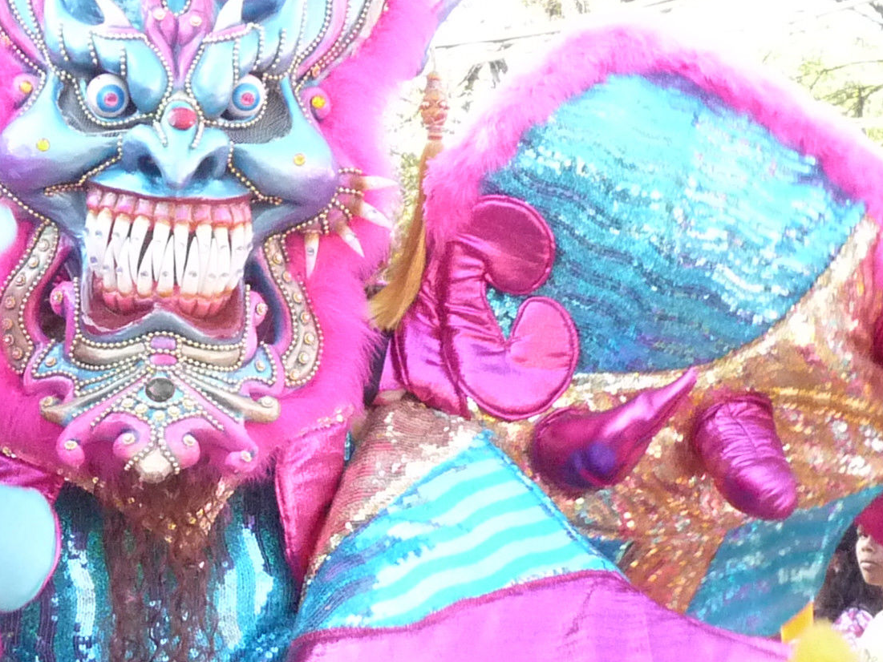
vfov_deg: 15.9
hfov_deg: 20.9
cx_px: 211
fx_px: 2373
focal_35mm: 93
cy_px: 329
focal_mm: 4.9
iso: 400
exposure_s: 1/250
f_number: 2.8
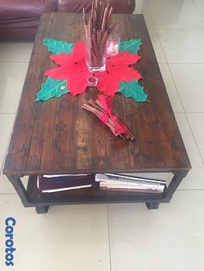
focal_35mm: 29
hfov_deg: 48.3
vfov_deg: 61.6
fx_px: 228
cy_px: 136
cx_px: 102
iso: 64
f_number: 2.2
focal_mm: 4.15
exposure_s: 1/30
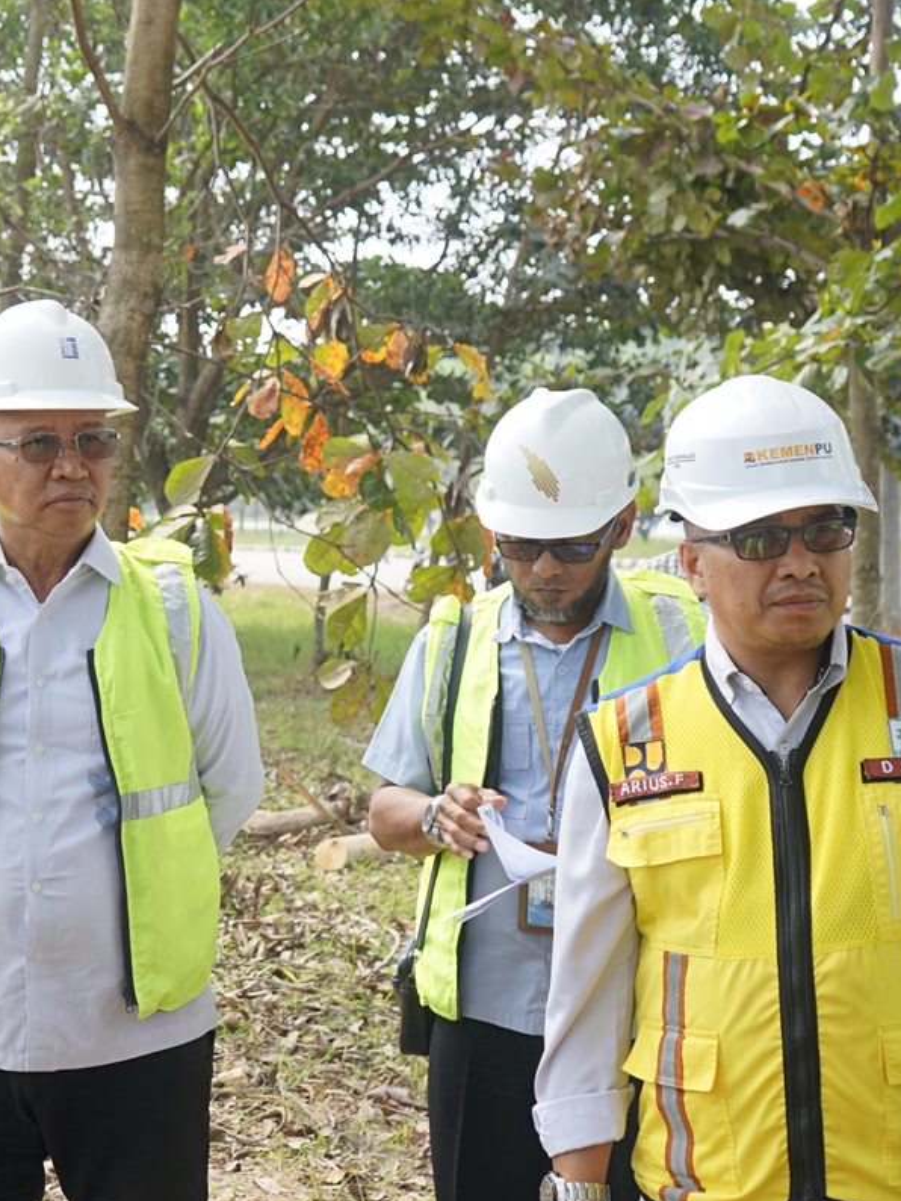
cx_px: 103
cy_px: 602
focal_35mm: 61
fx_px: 2116
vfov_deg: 31.7
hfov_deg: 23.5
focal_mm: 28
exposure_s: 1/250
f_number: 4.5
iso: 100
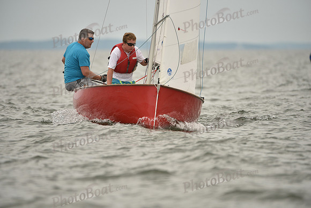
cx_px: 156
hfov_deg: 5.2
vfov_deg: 3.4
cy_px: 104
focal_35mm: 400
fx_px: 3456
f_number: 4.5
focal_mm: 400
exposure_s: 1/2000
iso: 320
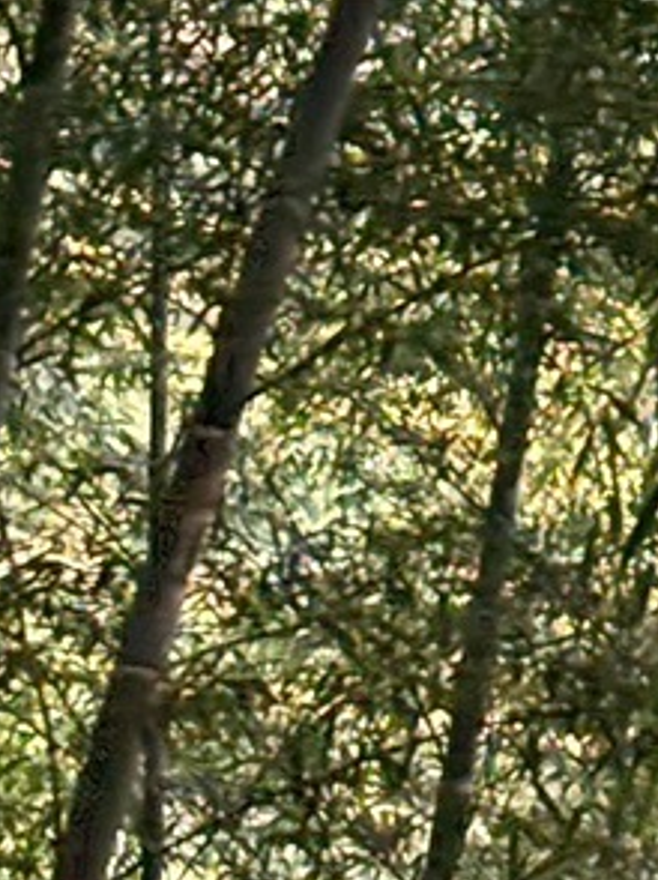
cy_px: -1143
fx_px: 8985
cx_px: 1708
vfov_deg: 5.4
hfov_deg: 4.1
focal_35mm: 354
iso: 32
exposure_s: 1/205
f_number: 1.6
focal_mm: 5.96
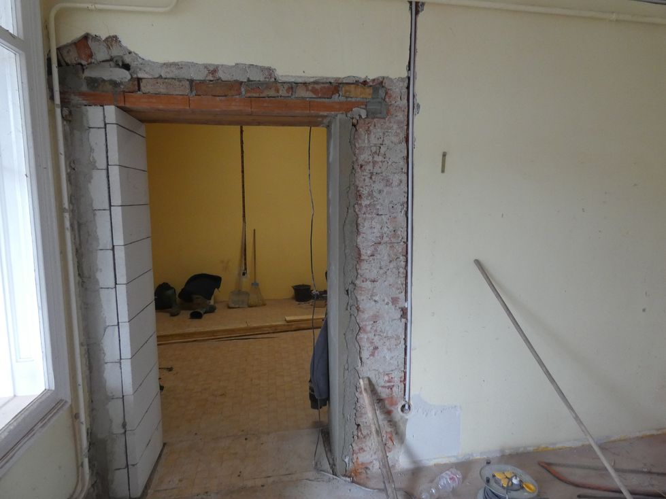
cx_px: 333
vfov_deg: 66.0
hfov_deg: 81.8
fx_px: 385
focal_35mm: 20
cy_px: 250
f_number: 2.8
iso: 250
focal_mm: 3.6
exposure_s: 1/60
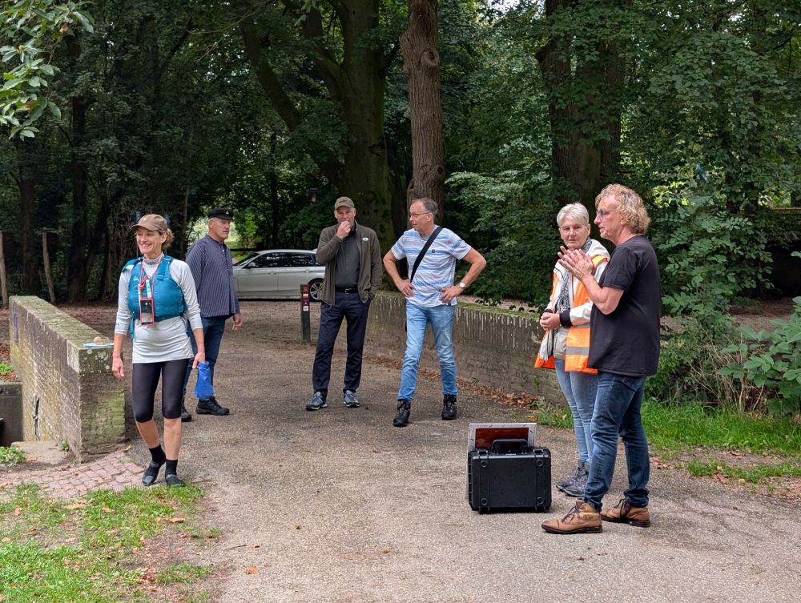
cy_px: 302
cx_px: 400
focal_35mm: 49
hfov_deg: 38.9
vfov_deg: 29.7
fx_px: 1135
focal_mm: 6.9
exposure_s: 1/236
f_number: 1.68
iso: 51
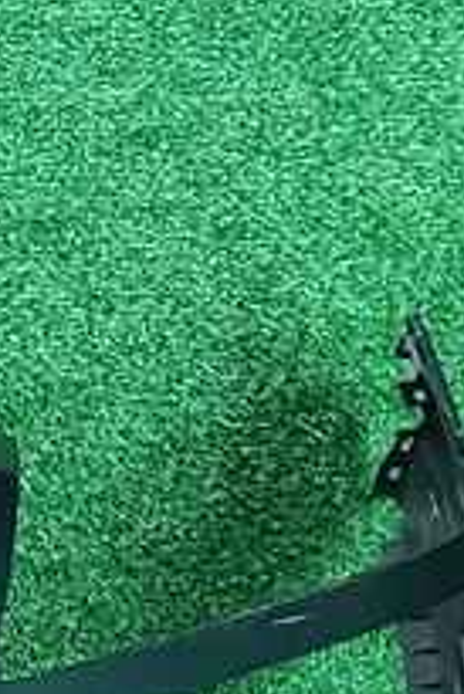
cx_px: -1267
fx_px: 3667
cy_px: 779
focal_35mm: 190
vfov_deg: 10.7
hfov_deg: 6.2
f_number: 1.8
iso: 216
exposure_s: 1/50
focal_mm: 5.4
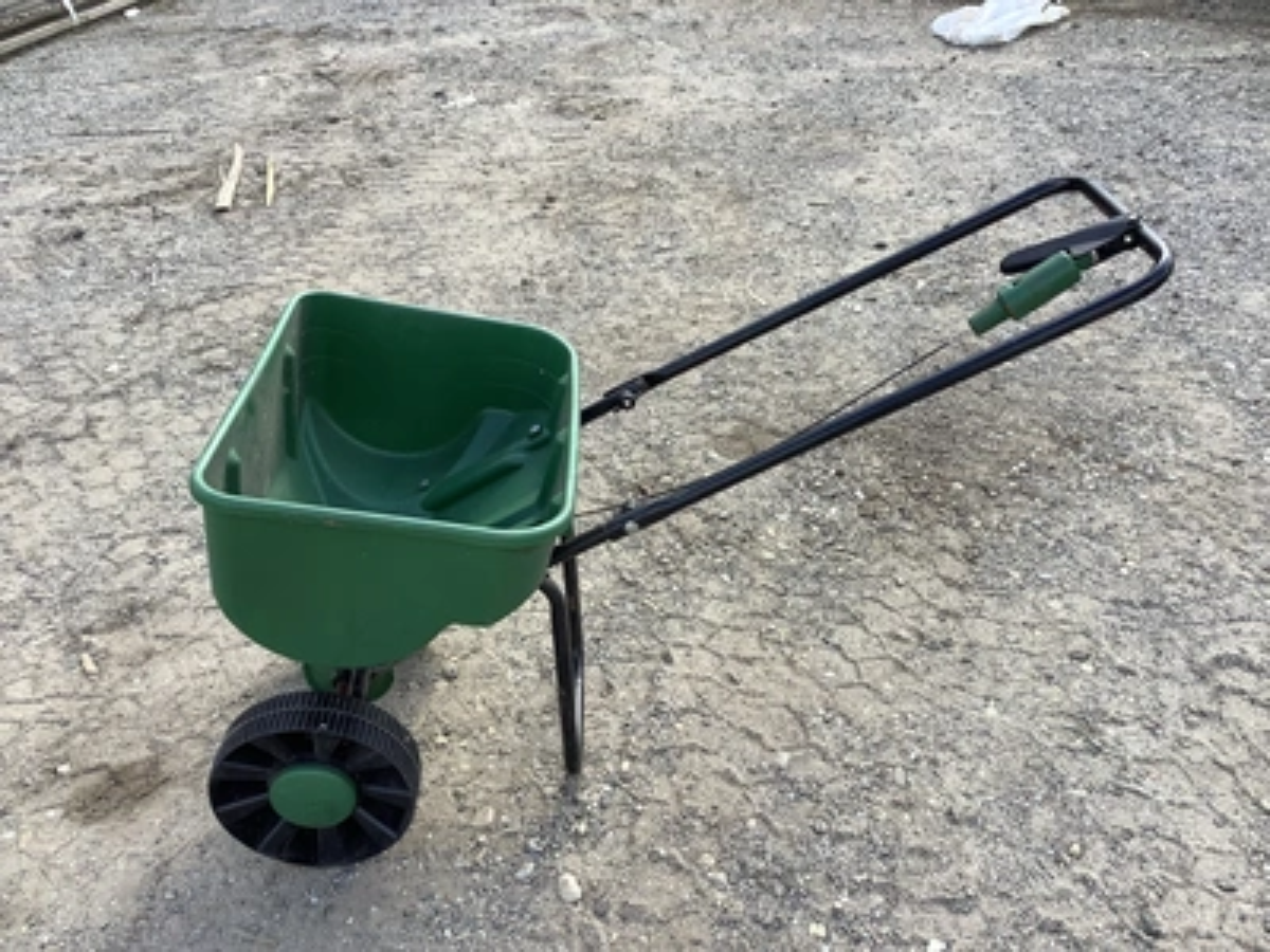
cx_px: 635
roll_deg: +2.1
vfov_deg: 45.4
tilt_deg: -33.3
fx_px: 1137
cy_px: 476
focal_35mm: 31
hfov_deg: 58.4
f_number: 2.4
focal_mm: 3.3
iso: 25
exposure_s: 1/374
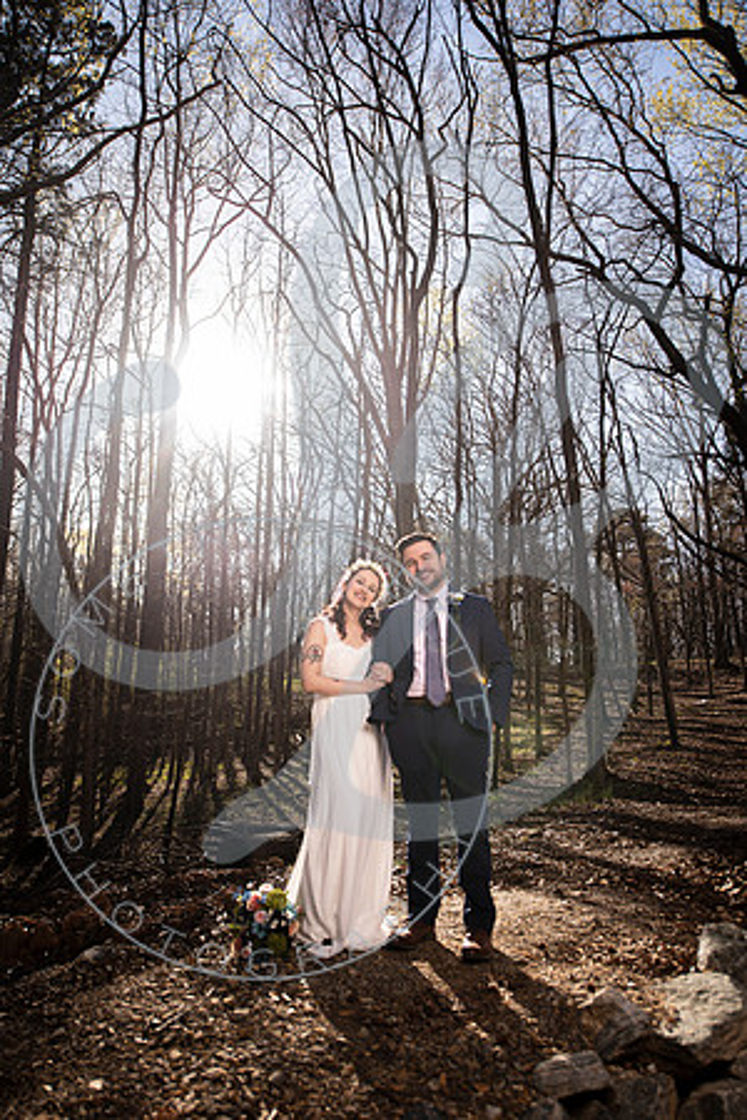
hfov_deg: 53.1
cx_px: 374
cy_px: 560
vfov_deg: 73.7
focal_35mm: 24
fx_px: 747
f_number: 2.8
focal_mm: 24
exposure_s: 1/800
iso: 100
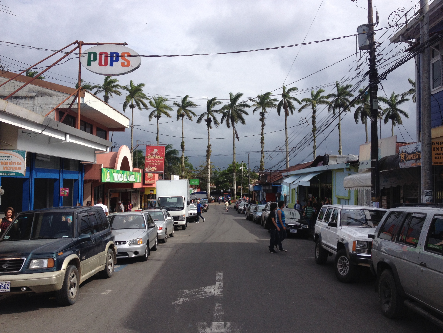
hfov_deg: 52.6
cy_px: 166
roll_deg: -0.5
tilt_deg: -0.7
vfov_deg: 40.7
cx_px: 222
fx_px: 448
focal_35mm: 35
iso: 50
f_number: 2.4
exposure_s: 1/1577
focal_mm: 4.28
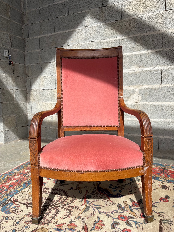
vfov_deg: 67.3
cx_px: 87
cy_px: 116
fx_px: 174
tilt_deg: -5.1
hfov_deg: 53.1
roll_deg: +0.1
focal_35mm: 26
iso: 50
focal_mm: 5.96
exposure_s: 1/2075
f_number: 1.6
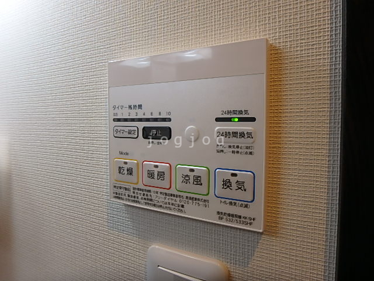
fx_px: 227
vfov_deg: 63.4
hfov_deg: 79.0
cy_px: 140
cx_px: 187
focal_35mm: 21
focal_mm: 3.7
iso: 125
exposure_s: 1/60
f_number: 3.5
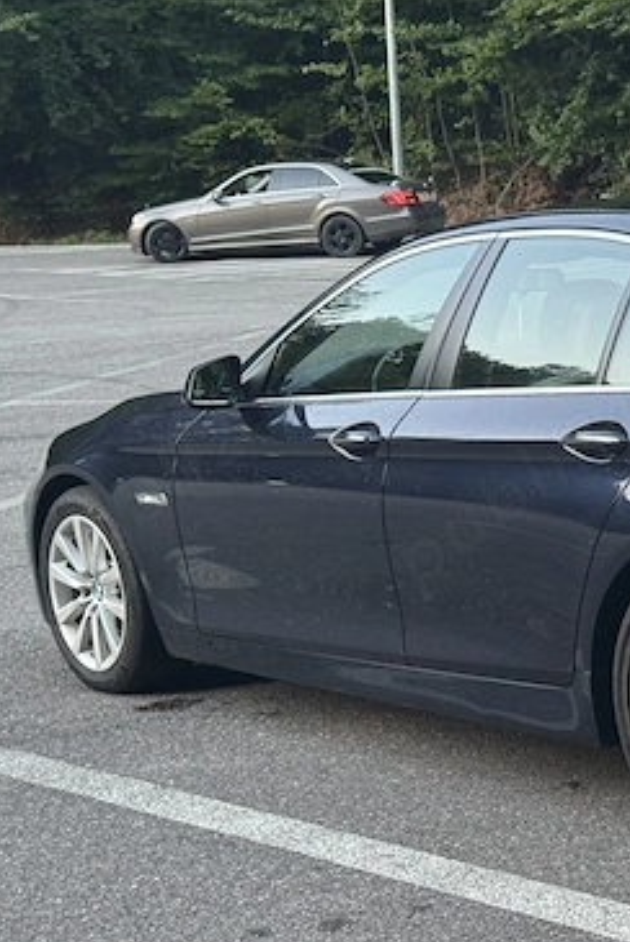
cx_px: 744
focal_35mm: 82
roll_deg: +1.8
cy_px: 488
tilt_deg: -8.1
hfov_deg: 16.1
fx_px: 2148
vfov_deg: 24.7
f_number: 1.78
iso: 200
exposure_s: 1/60
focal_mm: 6.76
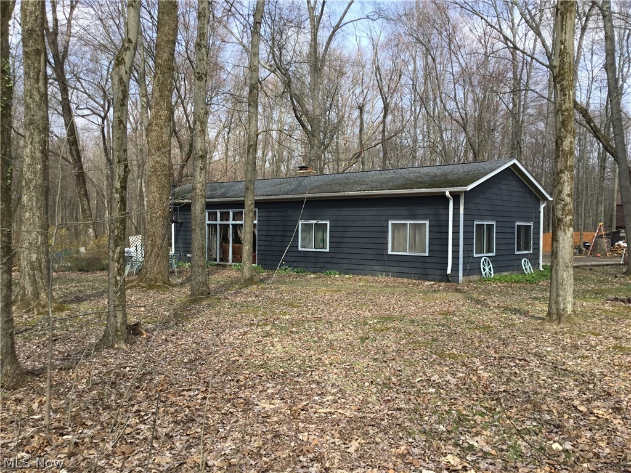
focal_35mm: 31
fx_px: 565
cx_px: 316
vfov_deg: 45.4
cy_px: 236
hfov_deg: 58.4
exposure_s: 1/509
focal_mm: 3.3
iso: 25
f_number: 2.4
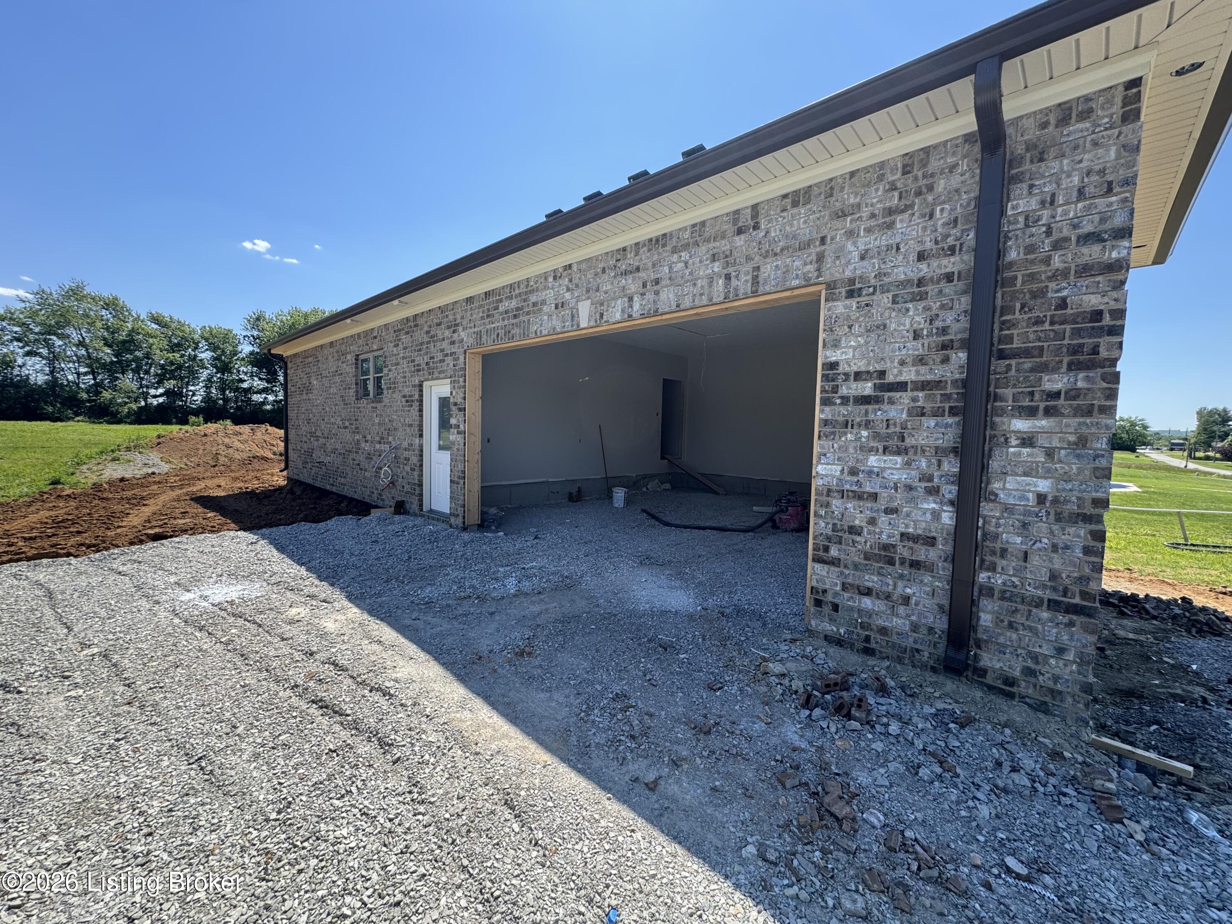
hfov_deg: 102.1
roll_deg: -1.3
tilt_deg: -3.9
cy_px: 462
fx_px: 498
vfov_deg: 85.7
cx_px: 616
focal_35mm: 14
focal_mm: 2.22
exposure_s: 1/476
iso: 40
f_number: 2.2
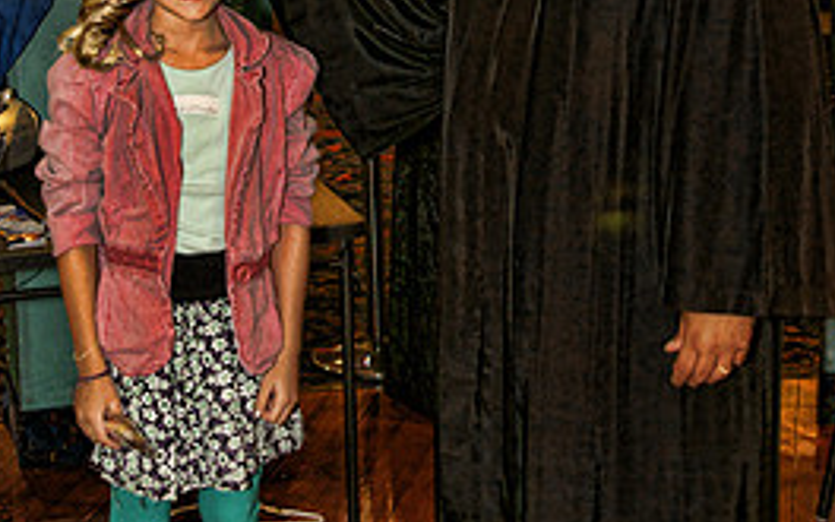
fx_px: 1661
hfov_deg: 28.2
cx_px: 373
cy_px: -3
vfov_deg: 17.4
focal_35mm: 73
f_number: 2.8
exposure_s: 1/60
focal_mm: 28
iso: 800
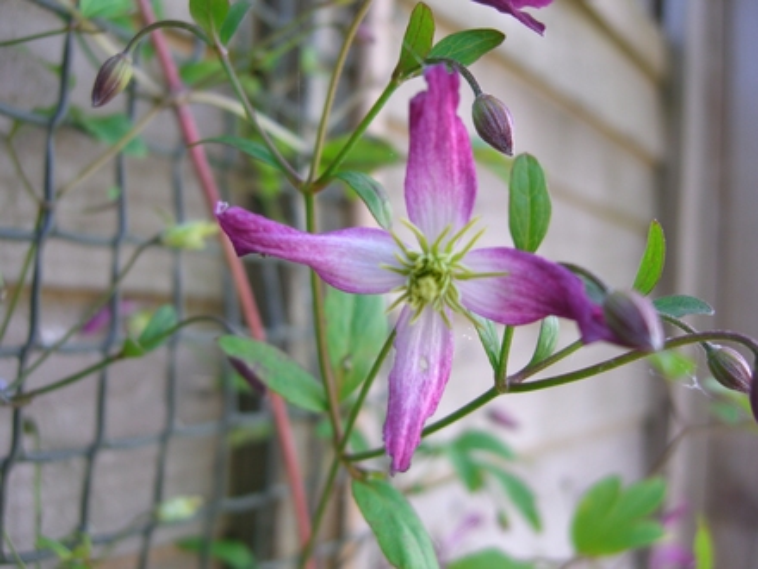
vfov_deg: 37.7
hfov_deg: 49.0
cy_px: 284
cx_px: 379
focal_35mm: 38
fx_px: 832
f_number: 2.8
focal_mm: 7.9
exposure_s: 1/200
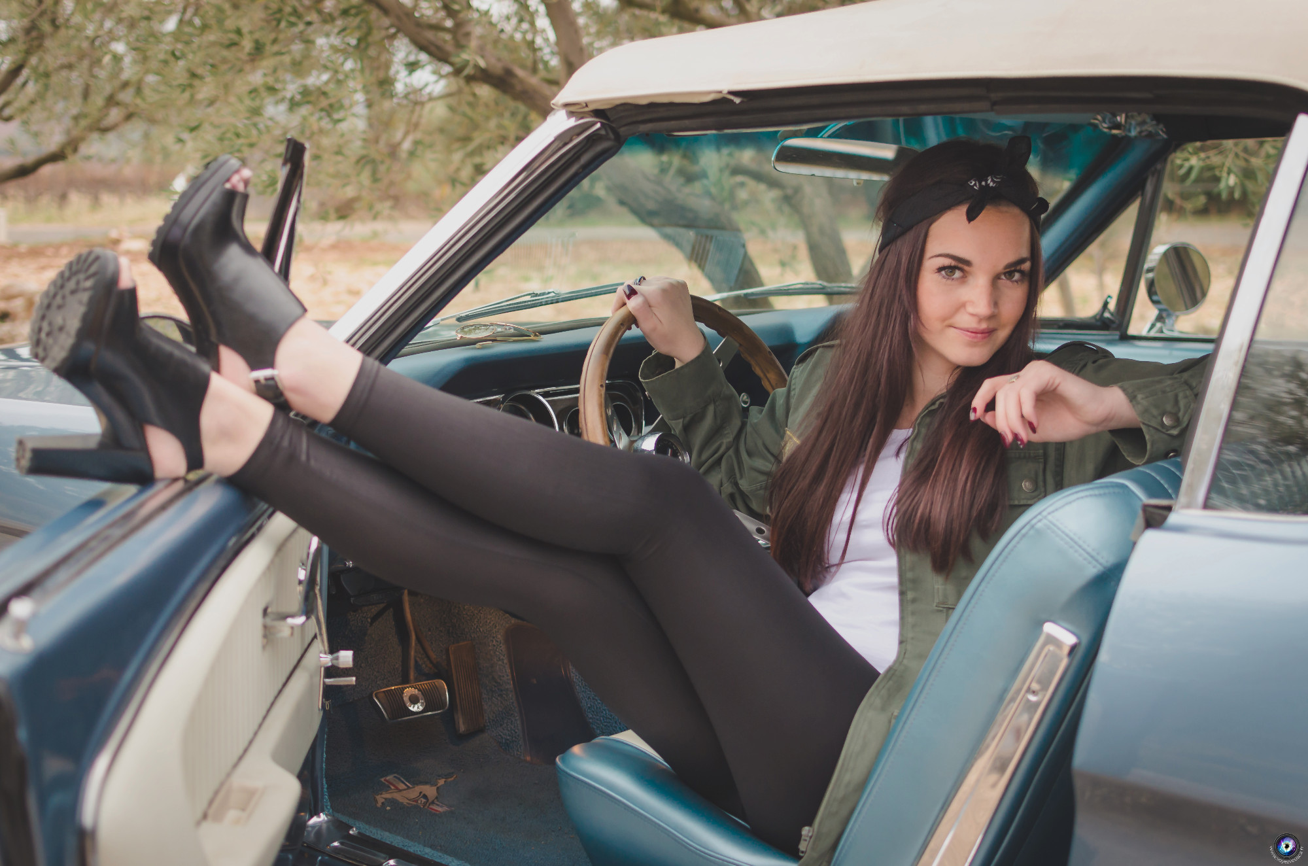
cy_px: 433
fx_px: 1903
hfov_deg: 37.9
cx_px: 654
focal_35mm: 52
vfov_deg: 25.6
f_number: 2.2
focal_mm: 35
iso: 400
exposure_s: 1/60
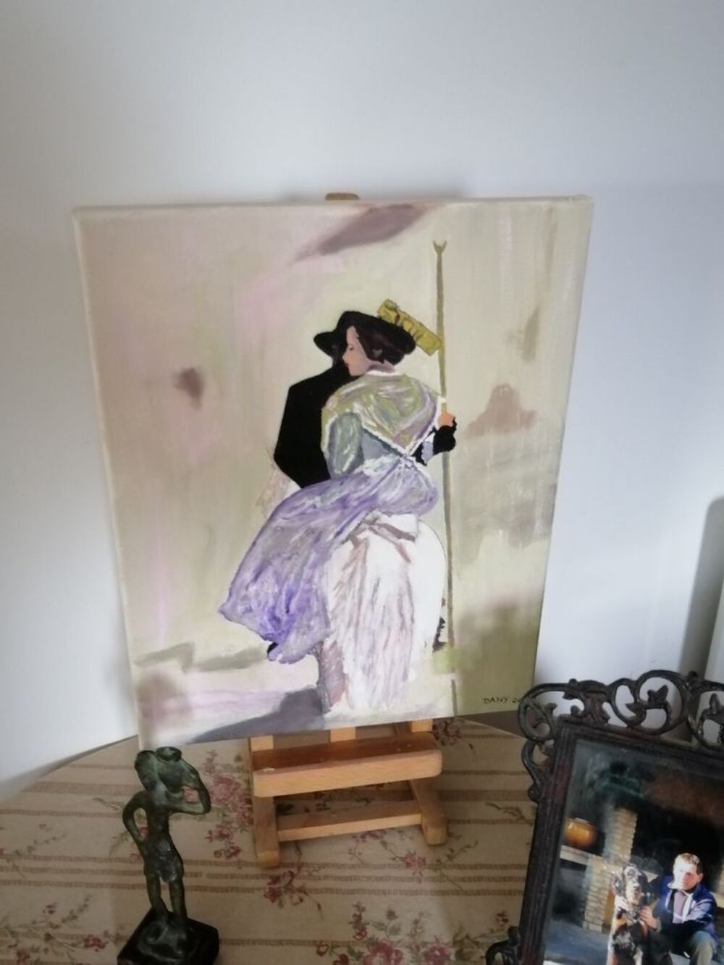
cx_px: 362
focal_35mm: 32
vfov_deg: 56.8
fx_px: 892
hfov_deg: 44.2
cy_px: 482
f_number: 1.8
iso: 500
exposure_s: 1/25
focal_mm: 3.95
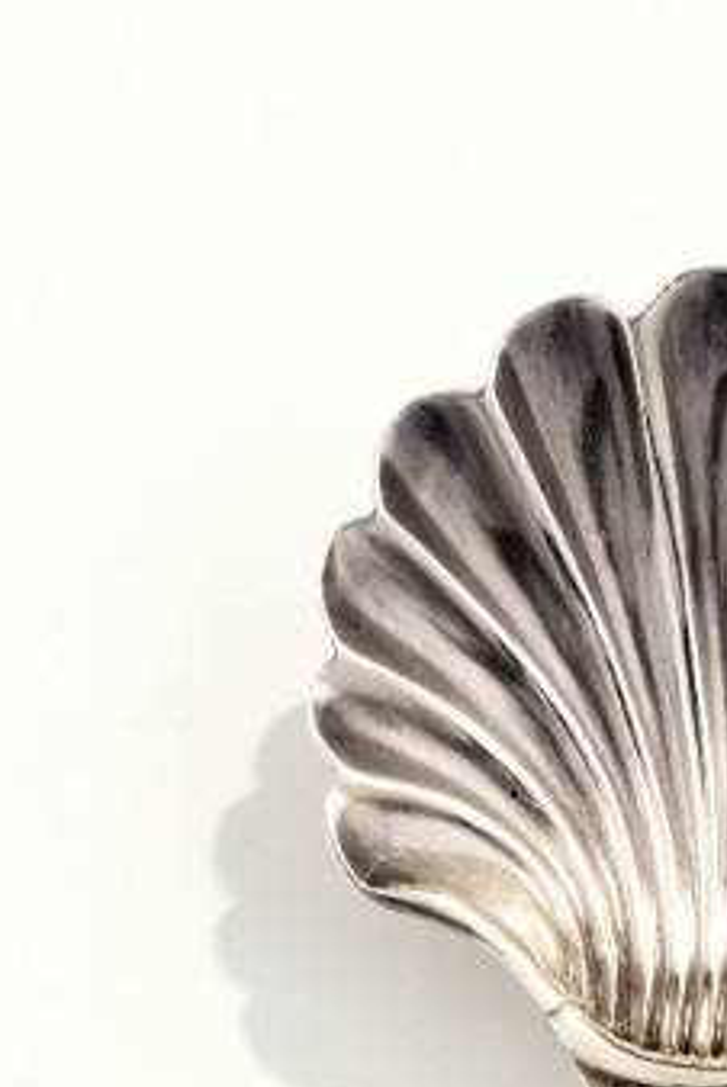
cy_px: 1118
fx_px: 4020
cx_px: 740
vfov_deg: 15.1
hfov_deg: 10.2
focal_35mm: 133
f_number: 32
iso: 320
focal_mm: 60
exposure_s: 1/160
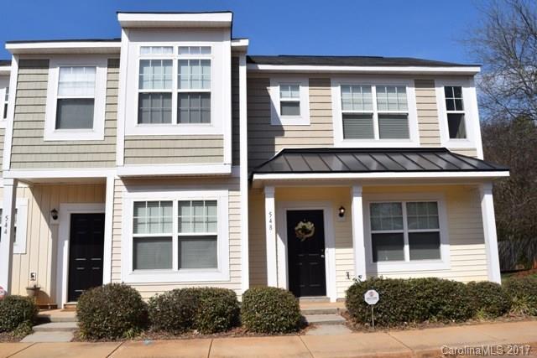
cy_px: 179
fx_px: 448
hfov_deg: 61.9
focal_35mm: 30
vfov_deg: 43.6
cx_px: 268
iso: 200
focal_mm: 20
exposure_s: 1/500
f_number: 11
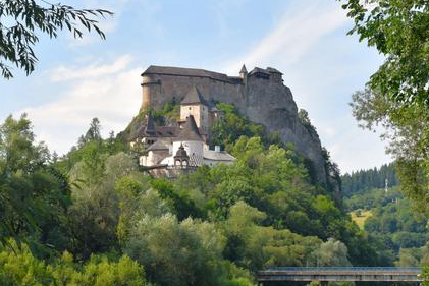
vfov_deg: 23.5
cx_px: 233
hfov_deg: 34.6
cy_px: 175
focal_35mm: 58
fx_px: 688
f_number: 7.1
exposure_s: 1/320
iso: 100
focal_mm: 27
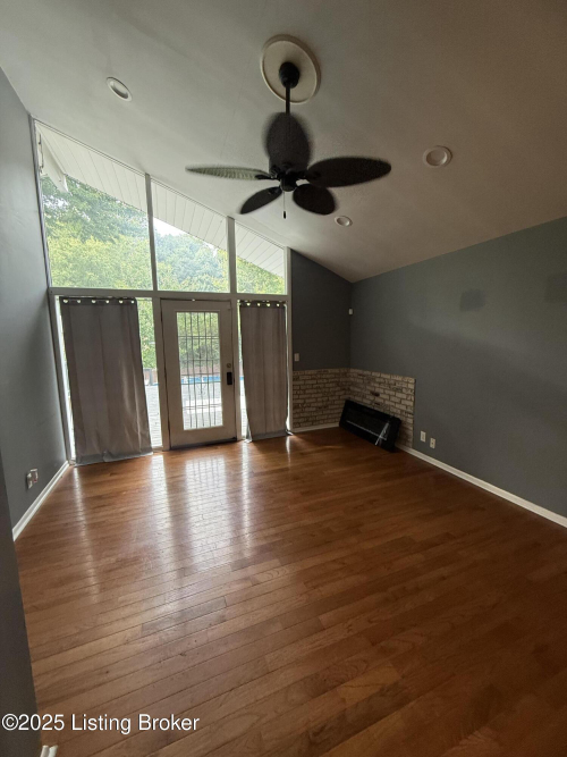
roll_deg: -0.2
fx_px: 306
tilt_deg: -7.6
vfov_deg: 102.1
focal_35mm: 14
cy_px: 378
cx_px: 284
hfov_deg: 85.7
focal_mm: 2.22
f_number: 2.2
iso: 200
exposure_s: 1/99
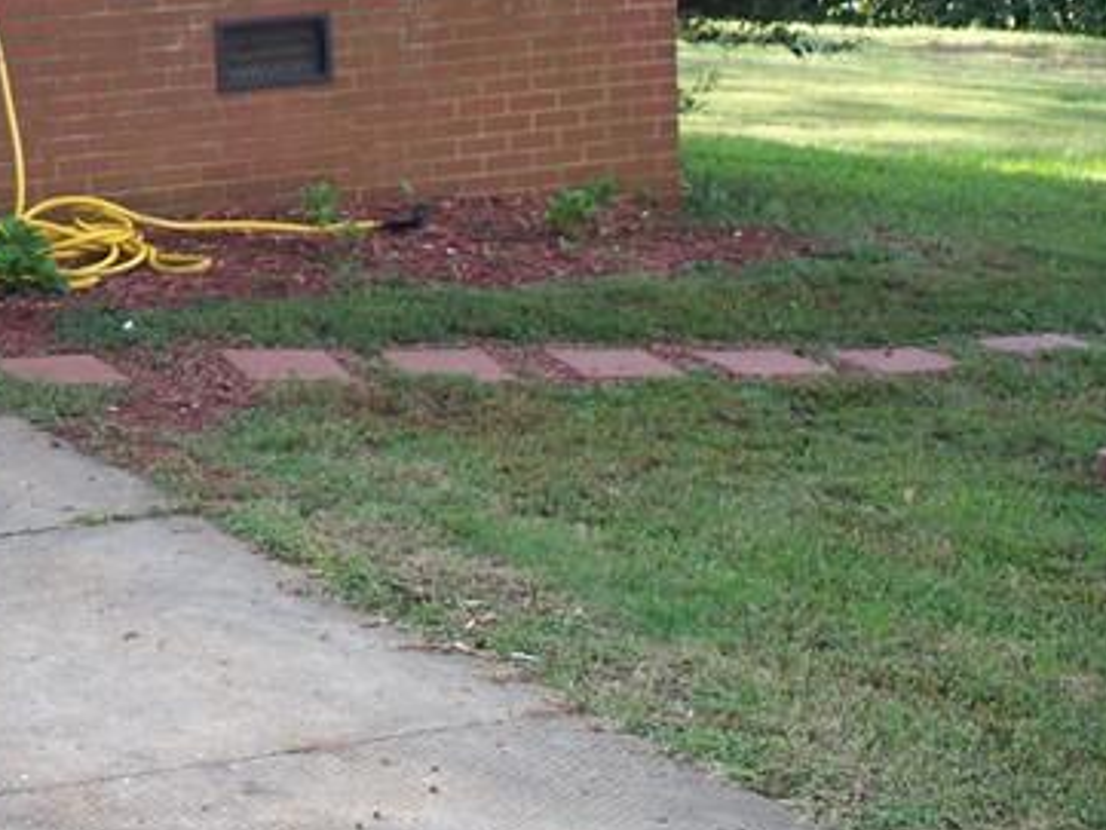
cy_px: -279
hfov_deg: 17.7
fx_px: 3260
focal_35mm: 102
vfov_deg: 13.9
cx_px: -435
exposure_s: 1/100
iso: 64
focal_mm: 7.54
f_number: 2.8
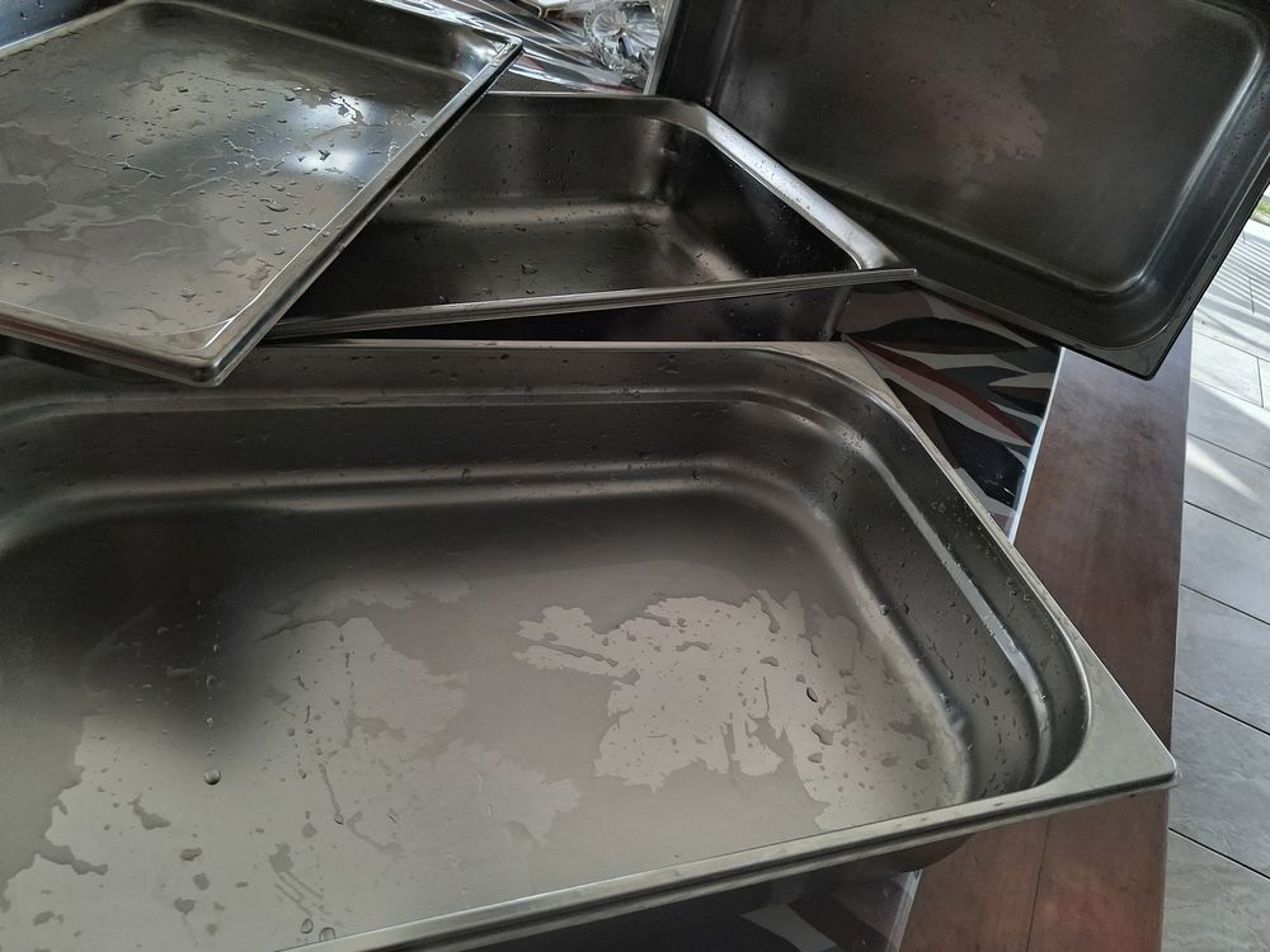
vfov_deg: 51.4
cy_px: 476
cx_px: 635
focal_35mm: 27
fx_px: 991
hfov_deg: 65.3
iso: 32
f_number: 1.8
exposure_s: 1/100
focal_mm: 4
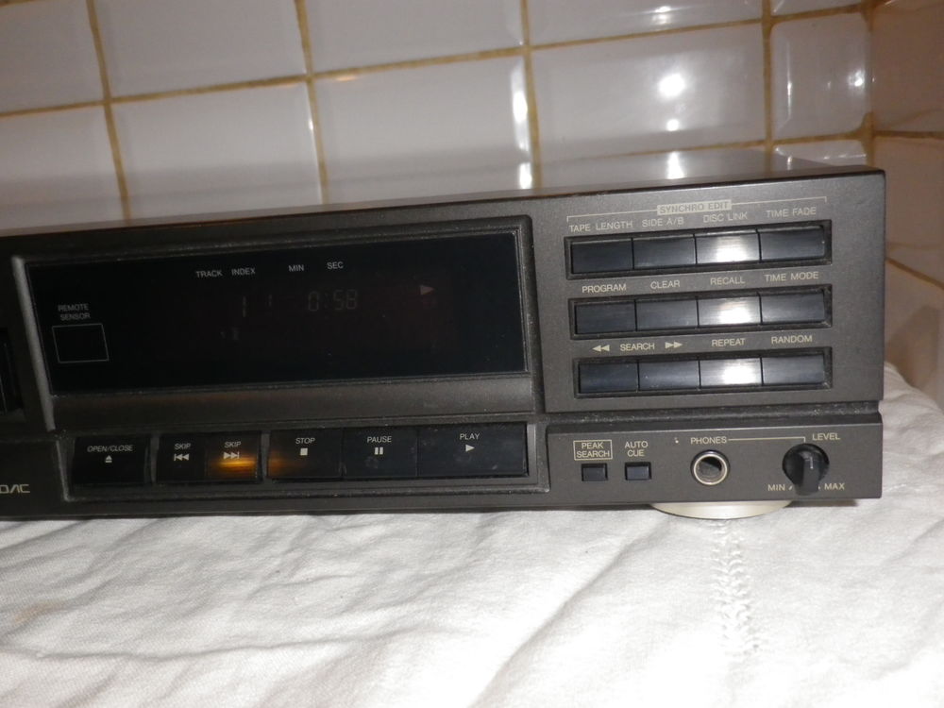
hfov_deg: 55.4
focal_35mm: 33
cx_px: 472
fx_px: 900
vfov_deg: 42.9
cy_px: 354
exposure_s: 1/50
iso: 400
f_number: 7.7
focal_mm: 6
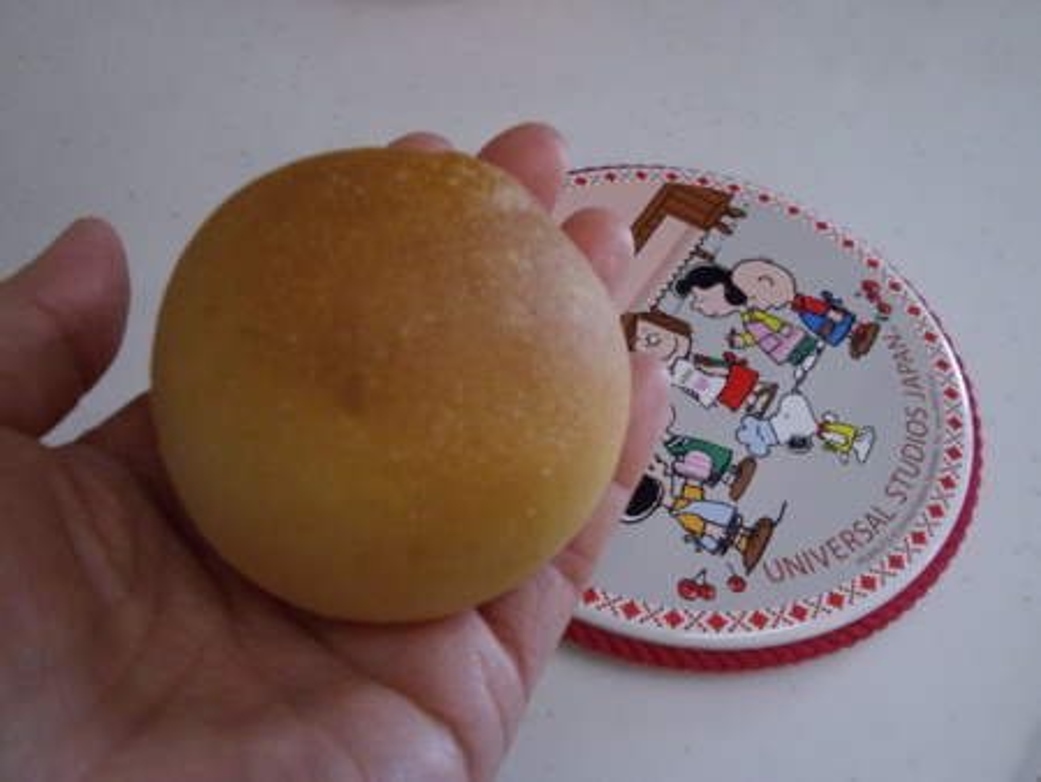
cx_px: 520
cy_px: 391
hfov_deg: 56.8
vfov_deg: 44.2
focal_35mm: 32
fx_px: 963
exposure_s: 1/60
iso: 411
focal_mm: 5.8
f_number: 3.5
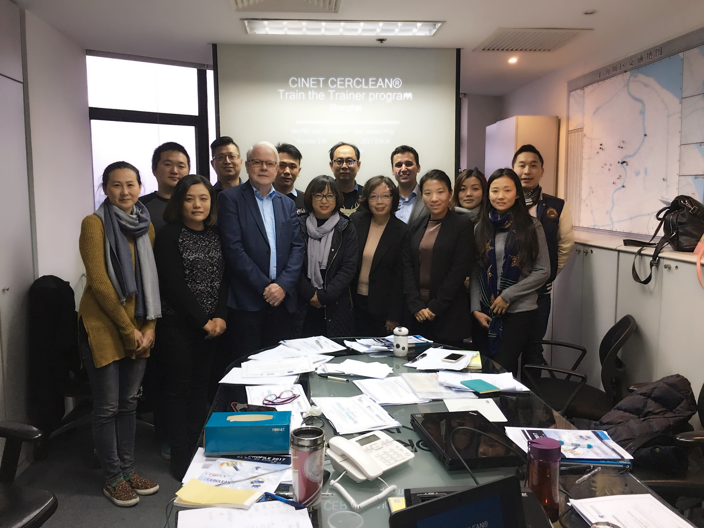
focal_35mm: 29
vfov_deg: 48.2
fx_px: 590
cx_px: 352
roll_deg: +0.3
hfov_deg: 61.7
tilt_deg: -7.1
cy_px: 264
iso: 50
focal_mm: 4.15
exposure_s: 1/17
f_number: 2.2
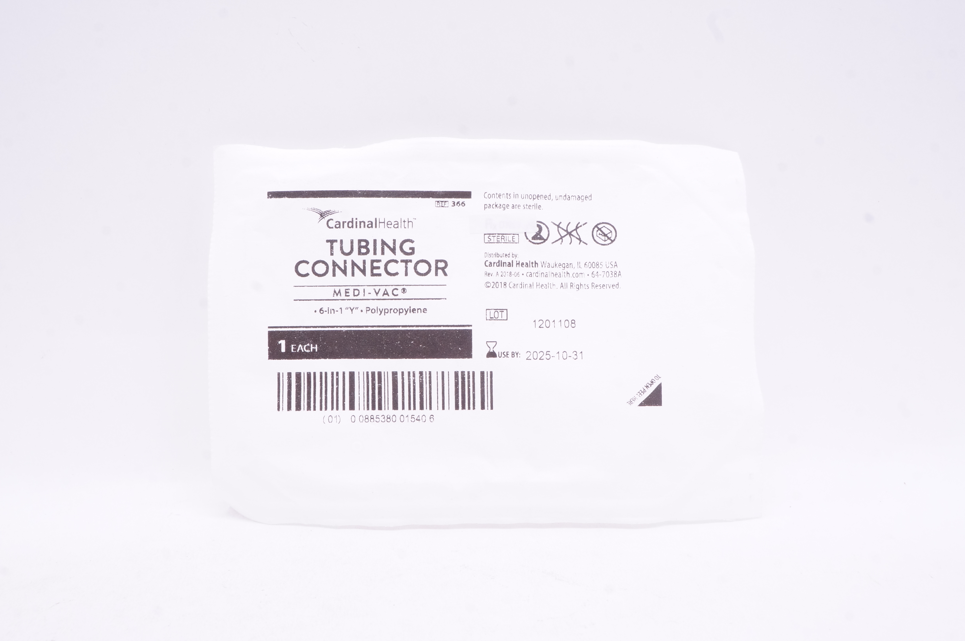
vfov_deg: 29.8
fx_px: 1205
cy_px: 320
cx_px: 482
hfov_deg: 43.6
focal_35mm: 45
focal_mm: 30
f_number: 16
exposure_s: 1/15
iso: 800
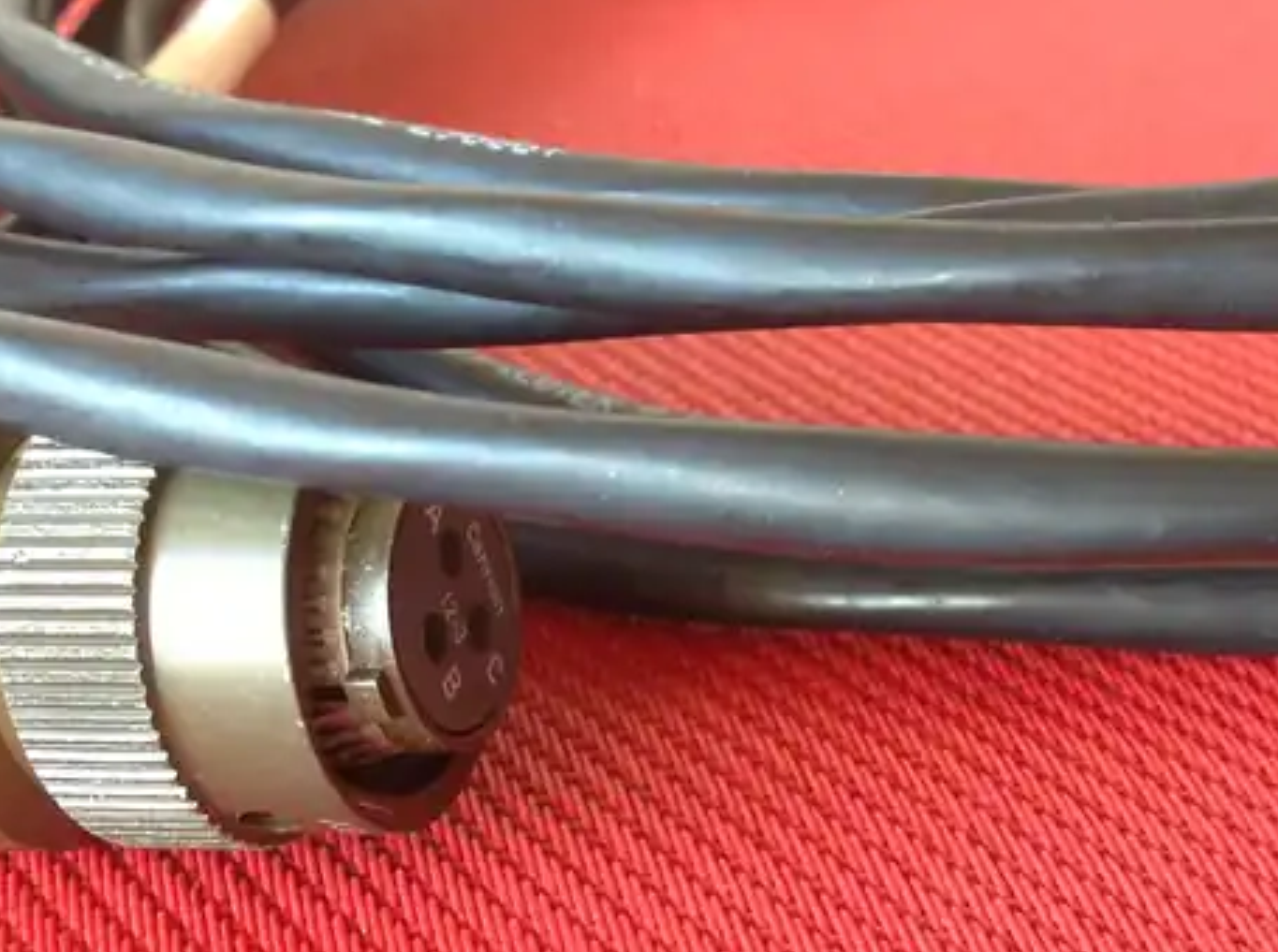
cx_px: 1011
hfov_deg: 25.0
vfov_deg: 18.8
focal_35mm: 77
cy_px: 820
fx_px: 2836
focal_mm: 4.28
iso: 125
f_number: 2.4
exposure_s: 1/15
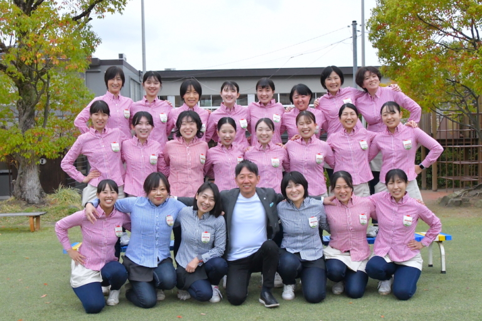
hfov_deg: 46.4
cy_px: 160
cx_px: 241
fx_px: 562
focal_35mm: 42
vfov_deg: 31.9
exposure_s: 1/640
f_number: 13
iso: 4000
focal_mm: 28
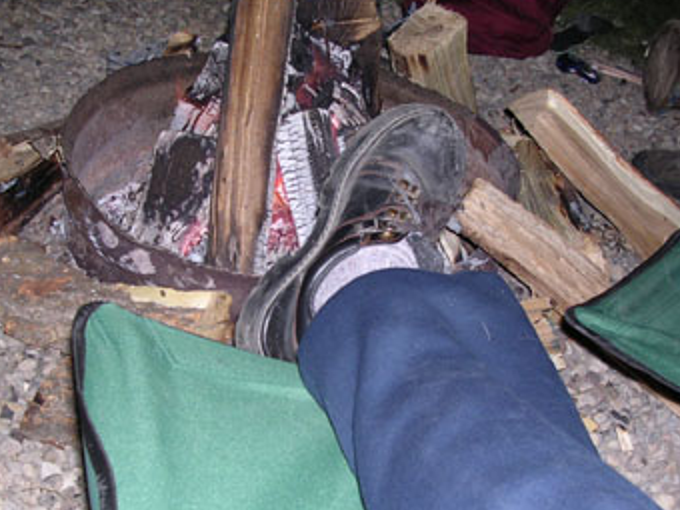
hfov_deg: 40.4
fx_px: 923
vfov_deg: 30.8
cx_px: 300
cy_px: 301
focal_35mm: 47
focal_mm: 5.8
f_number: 2.8
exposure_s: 1/60.1
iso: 134
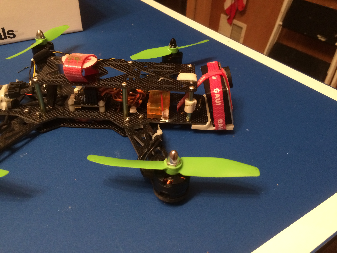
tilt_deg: -36.8
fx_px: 282
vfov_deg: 48.2
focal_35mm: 29
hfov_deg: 61.7
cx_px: 168
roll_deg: -1.8
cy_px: 126
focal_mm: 4.15
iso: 320
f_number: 2.2
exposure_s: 1/17
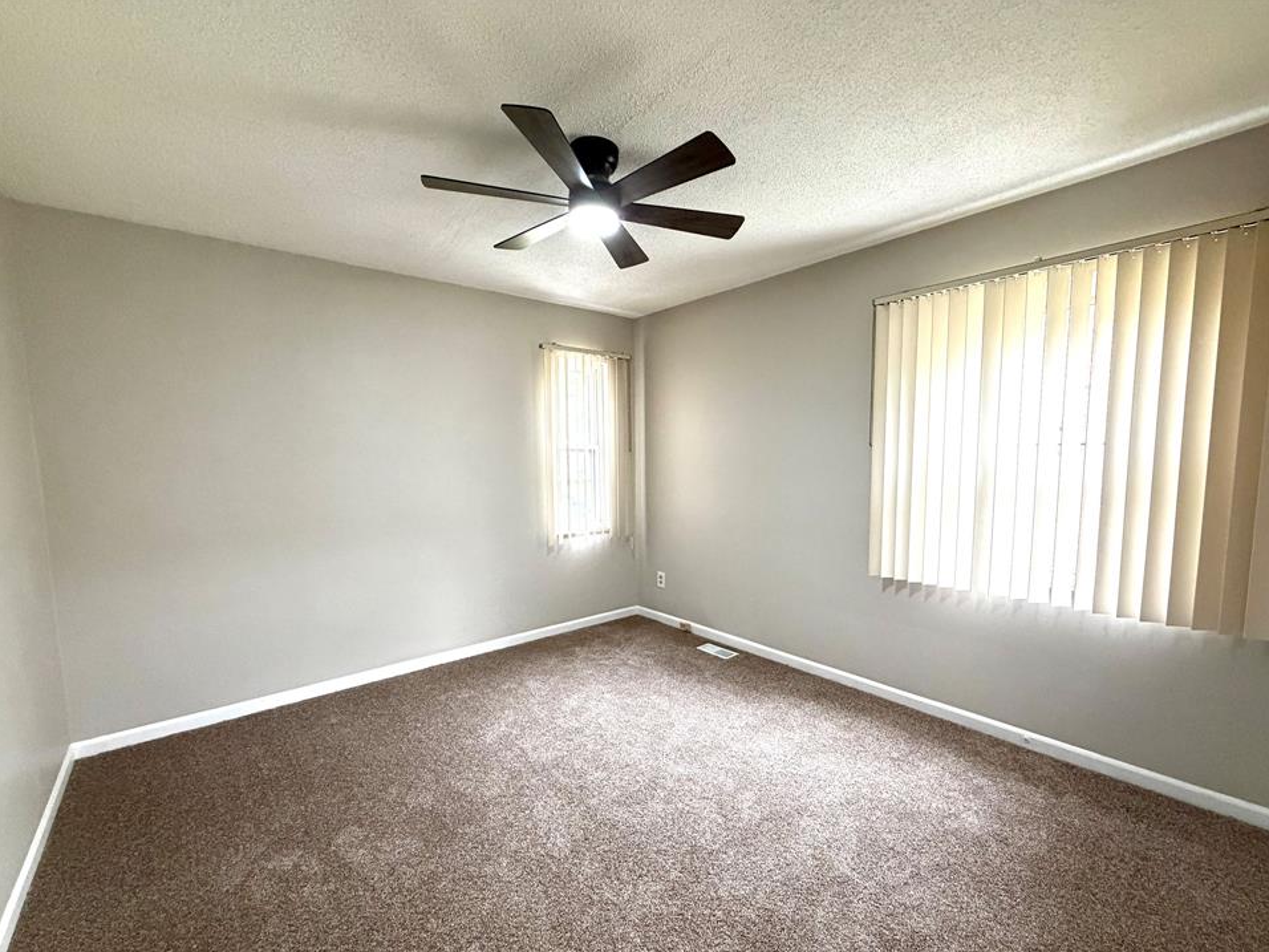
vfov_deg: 81.6
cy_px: 507
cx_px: 654
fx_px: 550
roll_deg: +1.0
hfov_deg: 98.1
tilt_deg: -5.4
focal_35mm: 15
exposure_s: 1/60
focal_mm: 2.22
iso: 400
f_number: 2.2
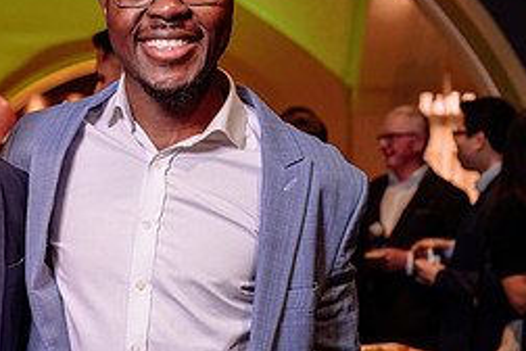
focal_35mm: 97
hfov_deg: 20.8
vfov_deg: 14.1
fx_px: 1417
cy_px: 239
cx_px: 106
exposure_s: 1/60
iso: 800
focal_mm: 41
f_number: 4
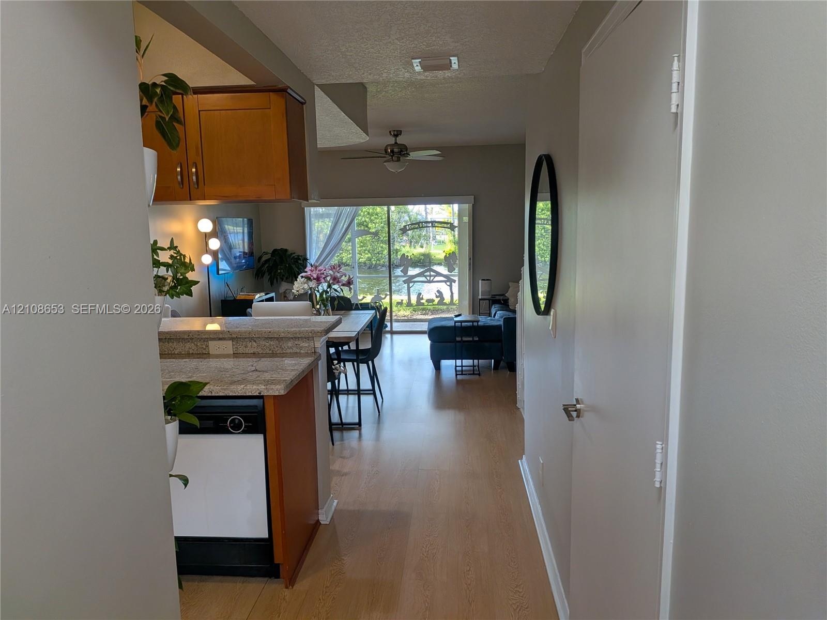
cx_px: 414
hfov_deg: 71.6
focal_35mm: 24
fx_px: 573
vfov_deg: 56.8
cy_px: 310
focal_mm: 4.53
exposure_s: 1/156
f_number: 1.7
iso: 107
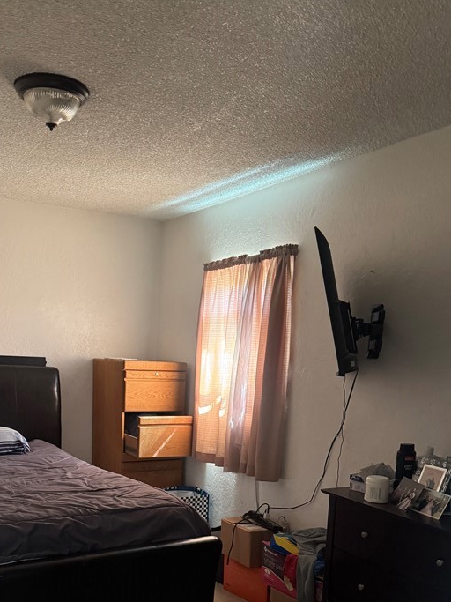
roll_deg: -2.7
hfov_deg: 39.4
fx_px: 626
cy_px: 449
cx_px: 172
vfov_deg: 49.4
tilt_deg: -8.9
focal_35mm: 36
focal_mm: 6.76
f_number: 1.78
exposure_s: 1/40
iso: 800
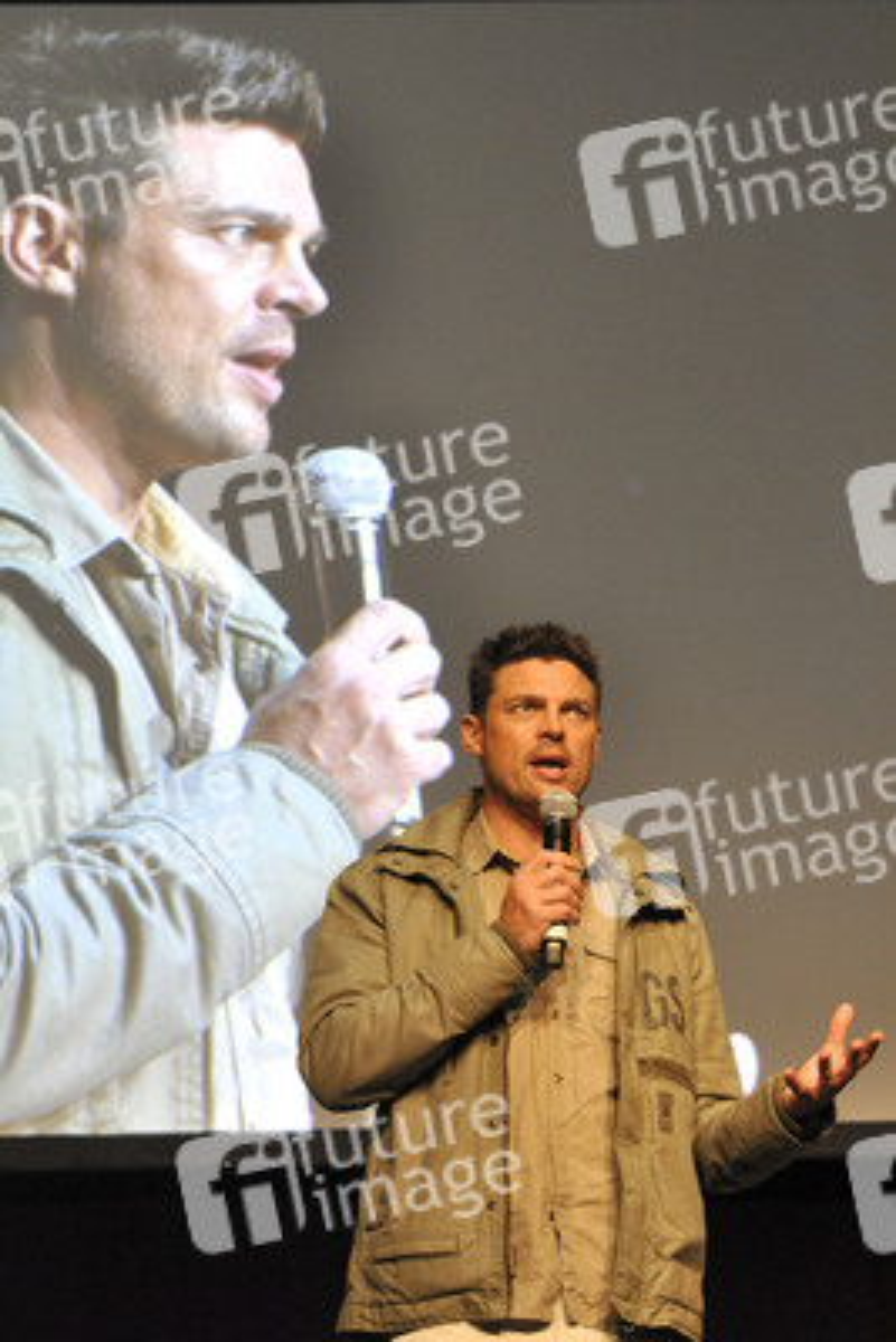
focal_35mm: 105
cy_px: 671
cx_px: 448
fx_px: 3916
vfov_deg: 19.4
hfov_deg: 13.1
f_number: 5
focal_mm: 70
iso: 1600
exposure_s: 1/125
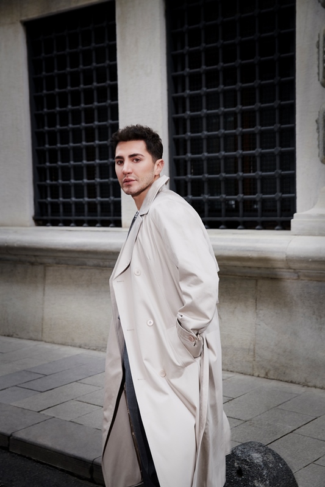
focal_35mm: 56
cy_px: 244
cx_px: 162
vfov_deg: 35.6
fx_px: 759
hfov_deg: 24.2
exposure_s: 1/100
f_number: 6.3
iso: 400
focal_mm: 56
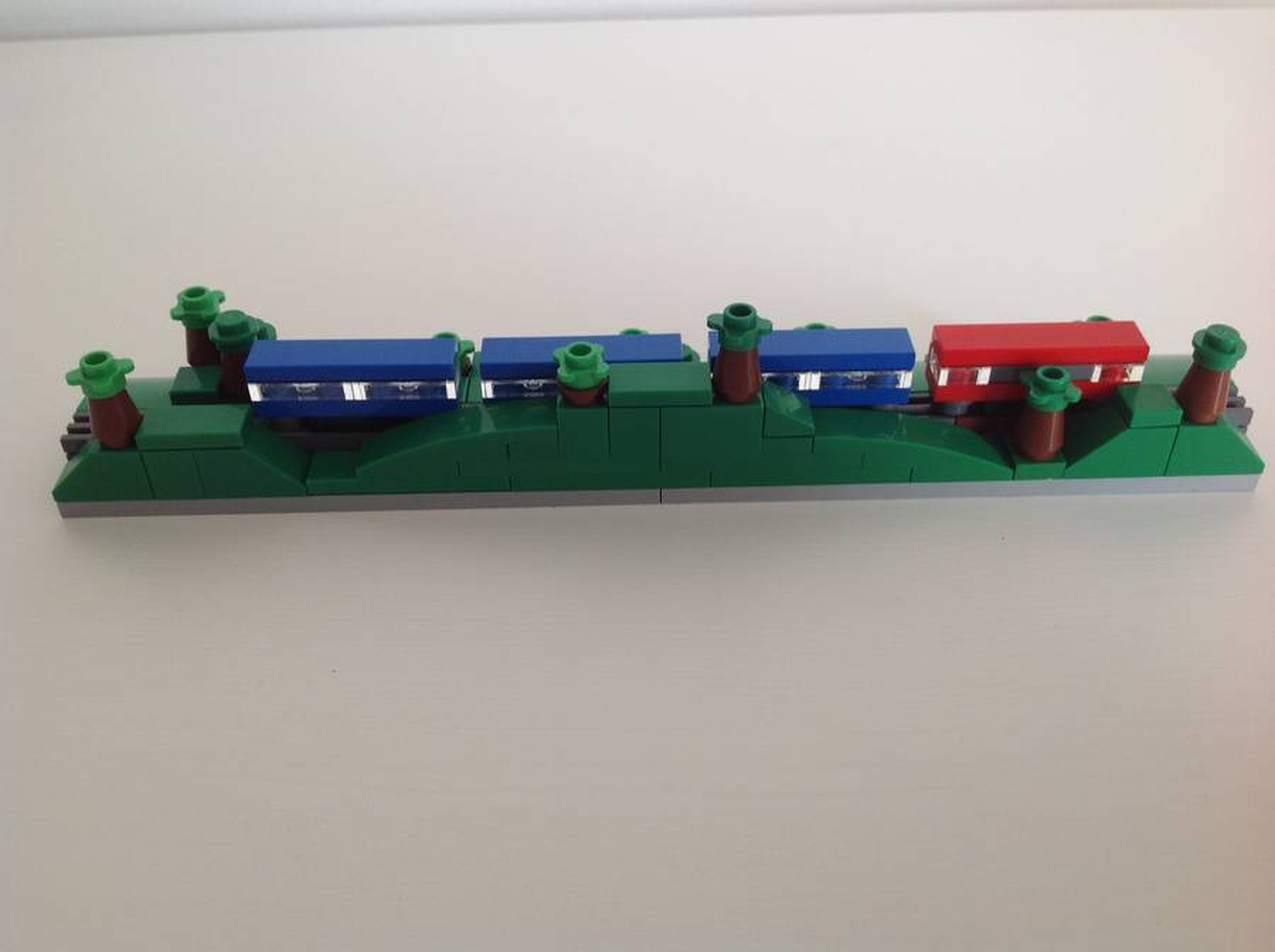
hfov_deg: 52.7
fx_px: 1287
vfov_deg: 40.6
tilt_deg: -39.3
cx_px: 638
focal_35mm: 35
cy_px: 476
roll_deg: -1.1
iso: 50
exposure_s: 1/40
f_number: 2.4
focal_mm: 4.28
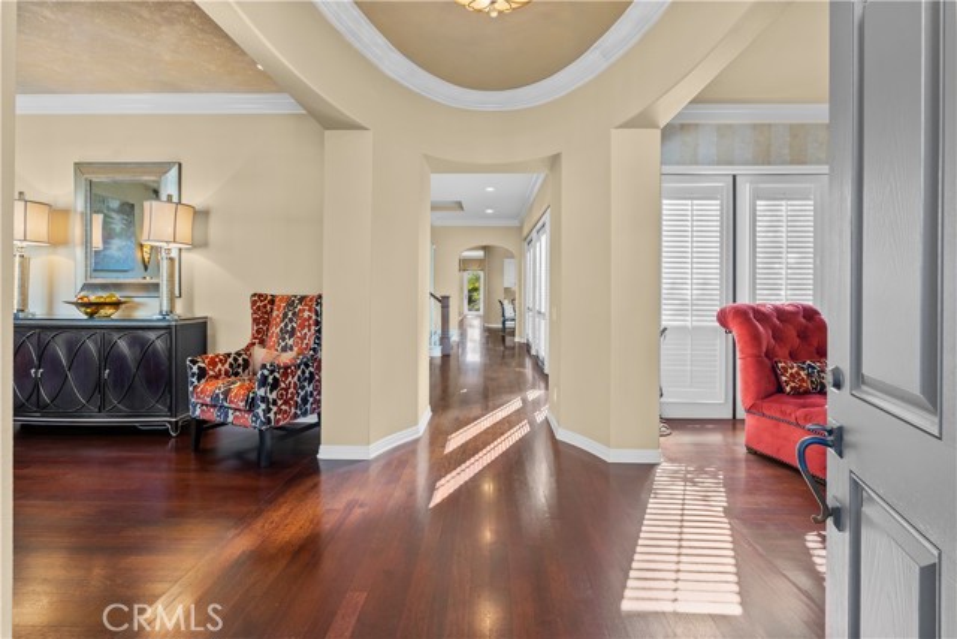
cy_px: 320
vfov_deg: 73.8
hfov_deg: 96.7
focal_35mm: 16
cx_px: 478
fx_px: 425
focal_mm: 16
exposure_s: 1/2
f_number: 8
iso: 160
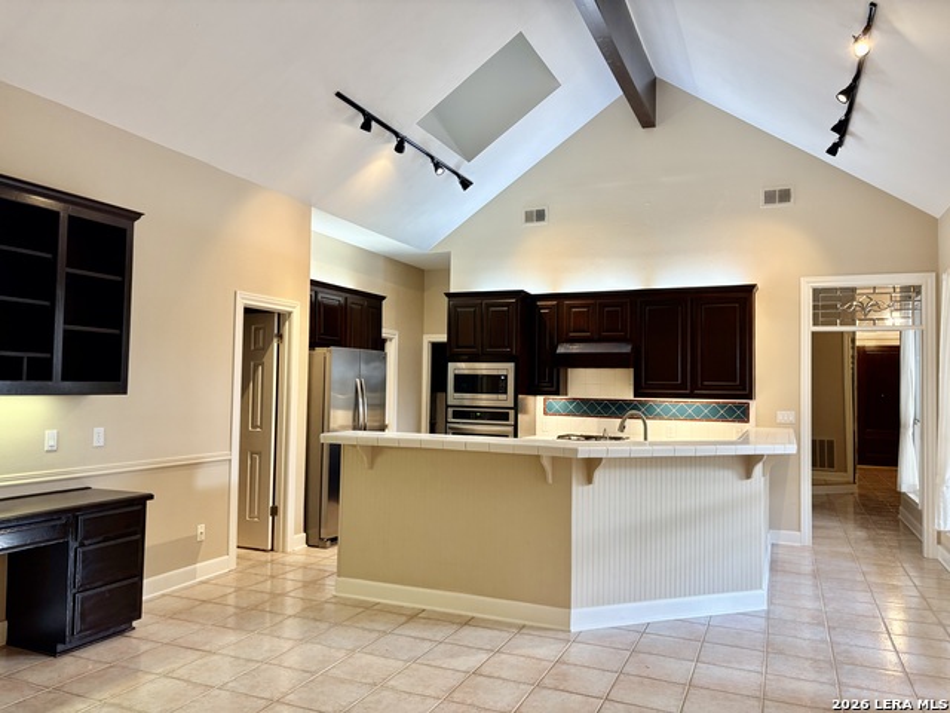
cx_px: 475
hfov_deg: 67.3
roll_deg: -0.4
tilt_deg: +3.0
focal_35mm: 26
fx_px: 714
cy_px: 356
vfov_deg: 53.1
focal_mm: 5.96
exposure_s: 1/60
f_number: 1.6
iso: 100
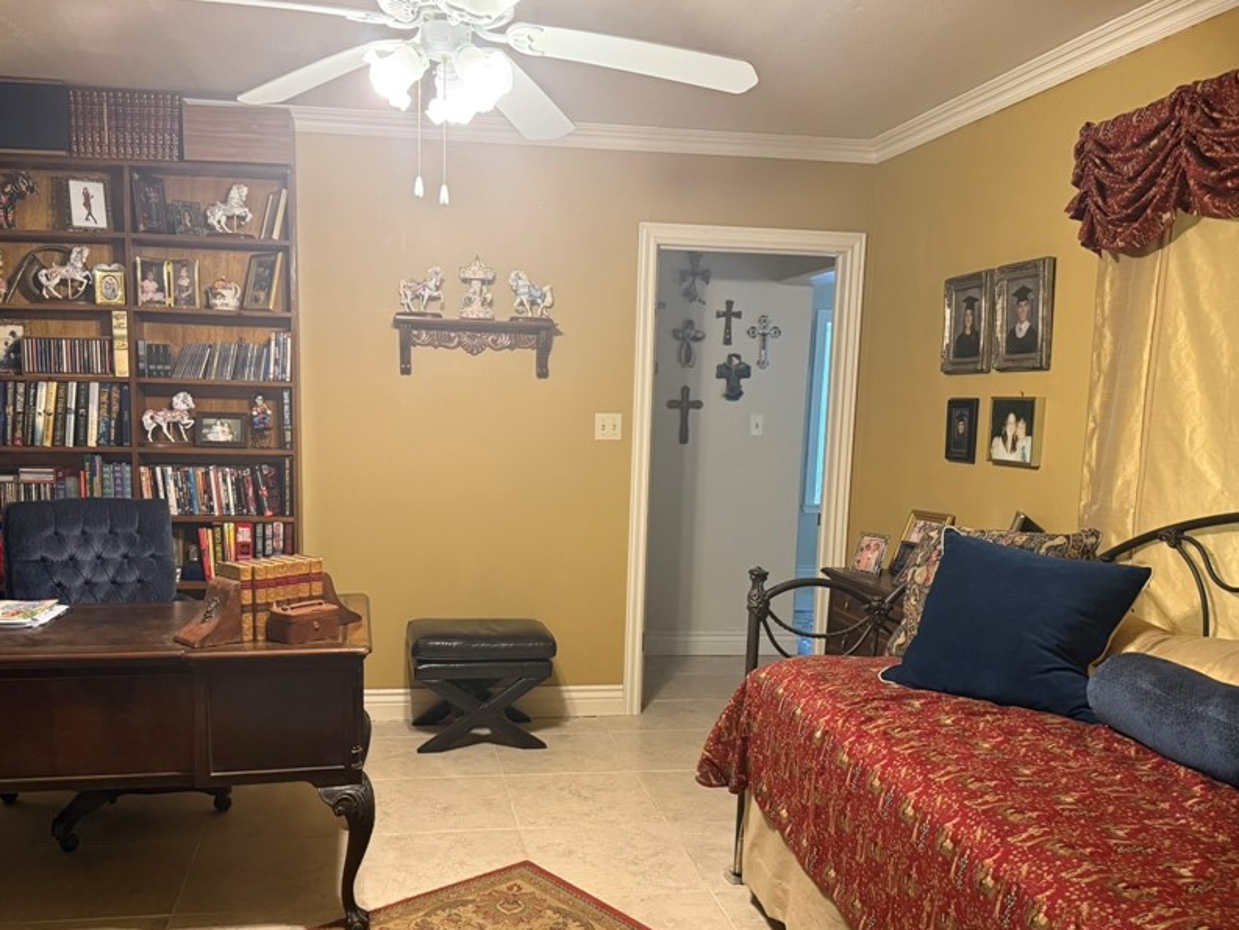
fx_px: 1110
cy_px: 538
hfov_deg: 58.2
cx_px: 552
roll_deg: -1.6
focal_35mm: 31
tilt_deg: -7.8
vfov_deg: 45.3
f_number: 1.78
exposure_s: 1/60
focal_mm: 6.76
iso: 500
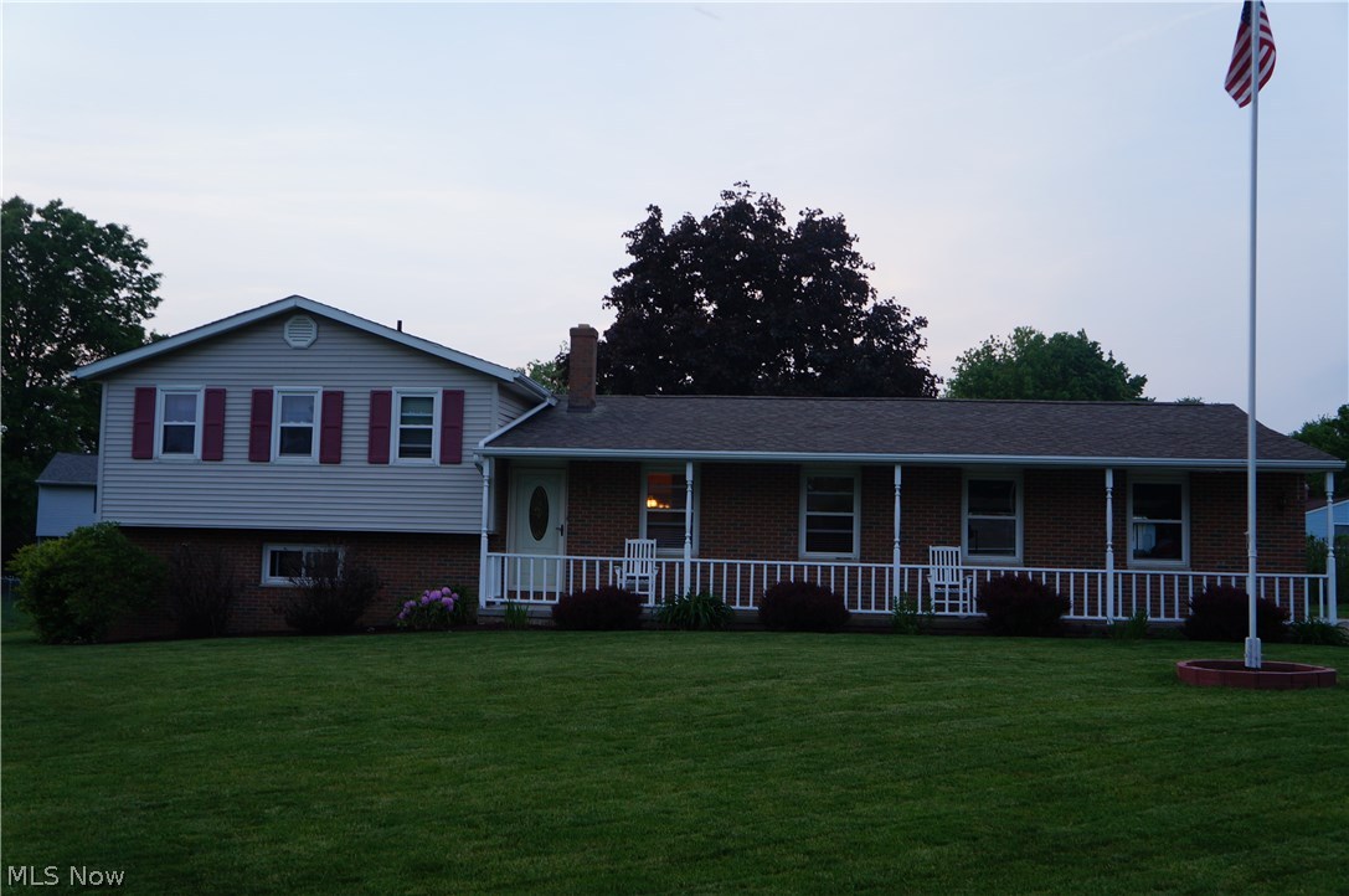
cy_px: 448
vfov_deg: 36.8
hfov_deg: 53.2
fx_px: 1347
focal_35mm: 36
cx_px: 674
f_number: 5
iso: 200
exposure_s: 1/60
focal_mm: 24
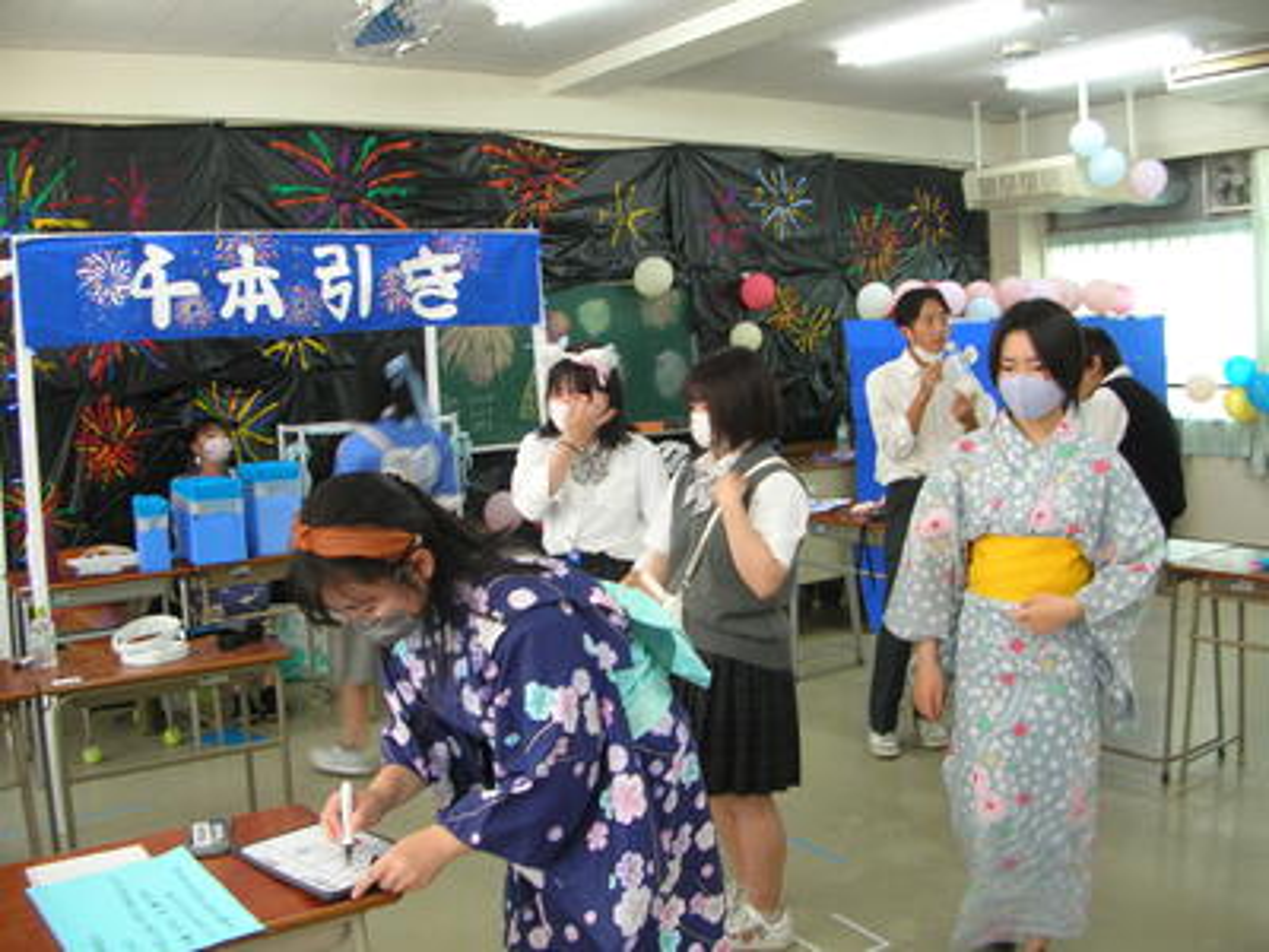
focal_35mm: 35
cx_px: 634
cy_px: 476
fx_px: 1283
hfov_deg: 52.6
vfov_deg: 40.7
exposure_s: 1/12
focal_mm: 5.8
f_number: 2.8
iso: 50
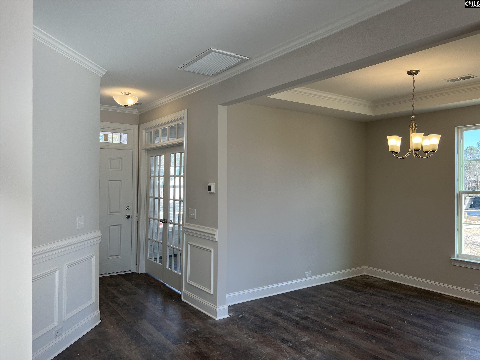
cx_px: 240
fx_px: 360
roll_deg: -0.2
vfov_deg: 53.1
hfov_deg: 67.3
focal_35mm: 26
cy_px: 180
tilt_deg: +0.1
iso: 50
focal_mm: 5.7
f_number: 1.5
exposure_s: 1/207
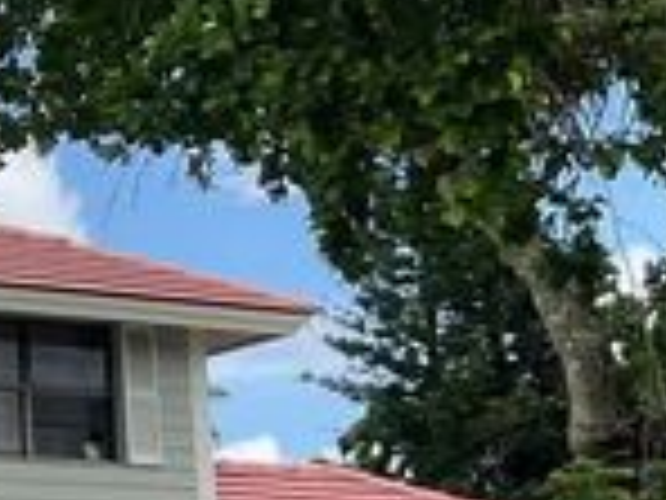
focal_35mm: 125
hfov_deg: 14.4
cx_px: -428
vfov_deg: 11.8
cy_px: 396
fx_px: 2405
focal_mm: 3
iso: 16
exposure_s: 1/804
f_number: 1.8
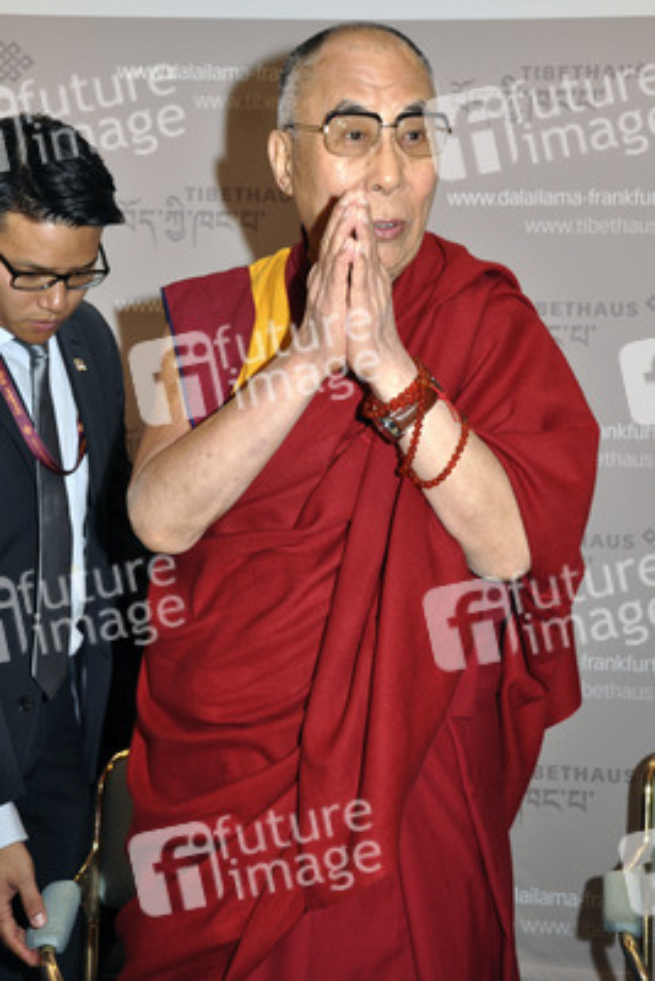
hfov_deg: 22.6
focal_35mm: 60
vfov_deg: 33.4
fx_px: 1636
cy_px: 490
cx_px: 328
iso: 640
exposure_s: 1/125
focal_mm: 40
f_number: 5.6
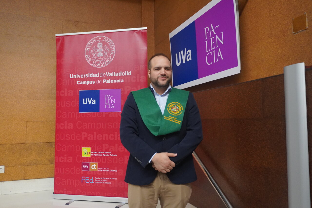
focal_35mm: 30
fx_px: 260
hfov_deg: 61.9
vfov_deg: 43.6
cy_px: 104
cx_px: 156
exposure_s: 1/160
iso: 3200
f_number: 4
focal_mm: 20
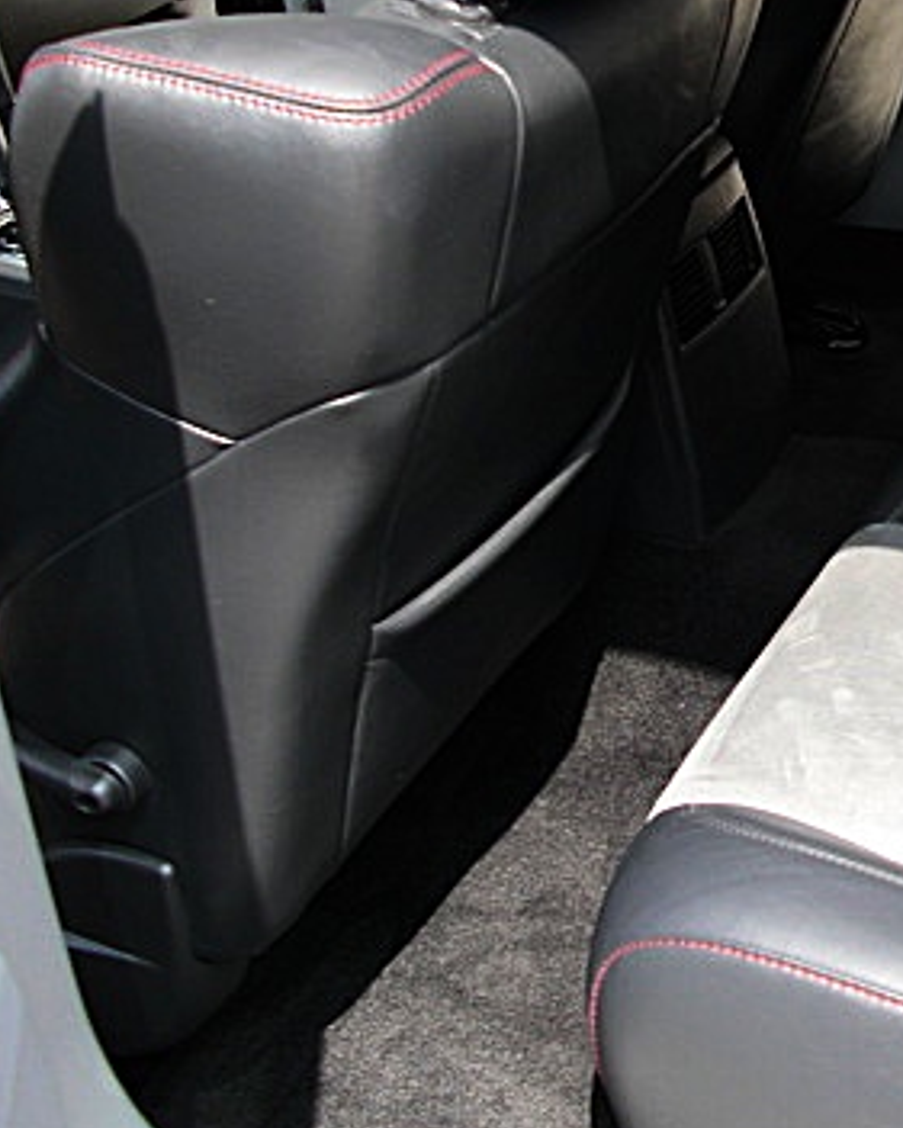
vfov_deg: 29.4
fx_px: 2137
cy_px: 376
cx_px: 942
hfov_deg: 22.7
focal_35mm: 64
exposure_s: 1/160
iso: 50
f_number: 2.8
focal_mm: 6.3
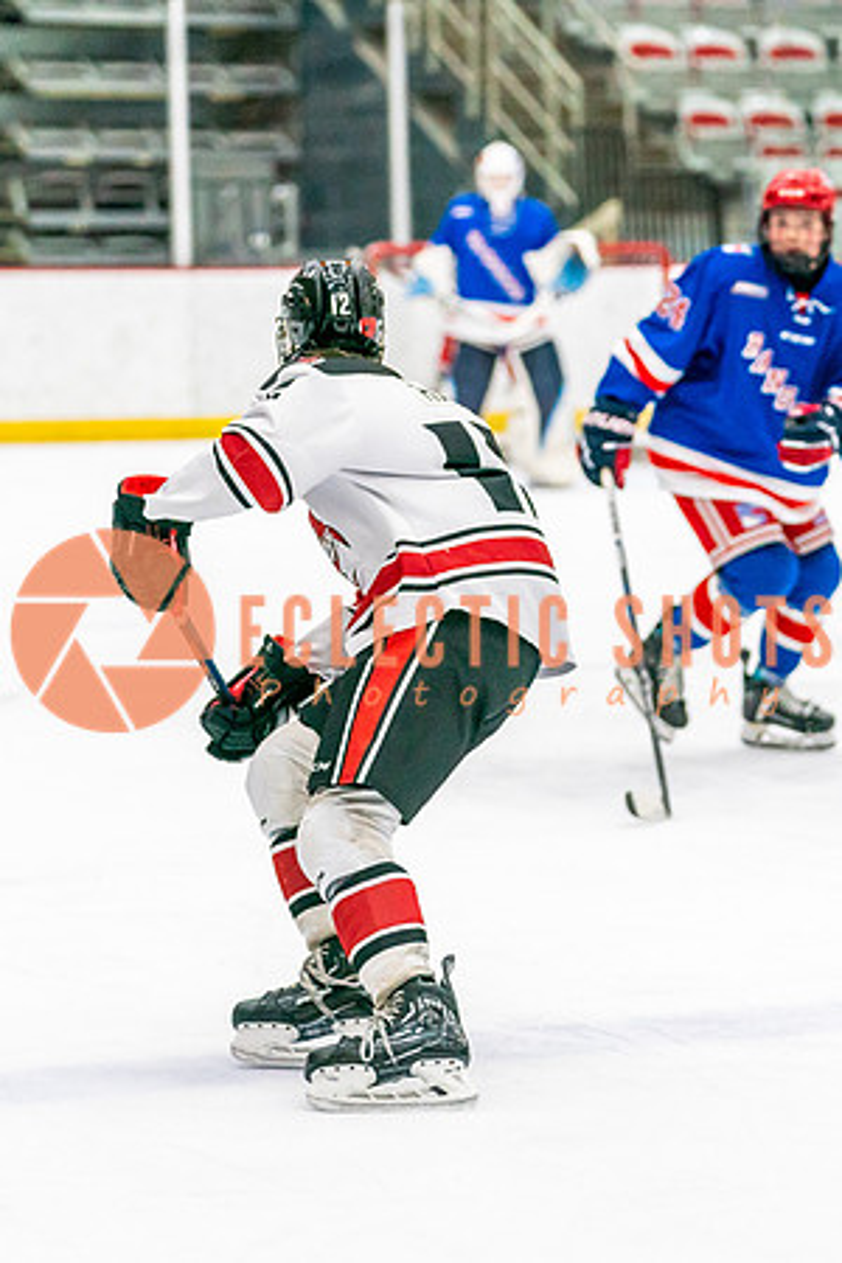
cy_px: 632
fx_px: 5209
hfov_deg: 9.2
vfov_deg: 13.8
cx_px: 418
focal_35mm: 149
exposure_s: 1/1250
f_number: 2.8
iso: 3200
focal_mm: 99
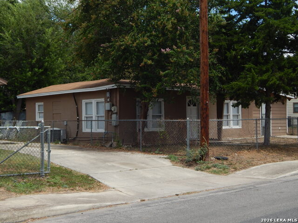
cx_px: 149
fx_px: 473
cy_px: 112
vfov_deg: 26.6
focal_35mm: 55
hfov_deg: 34.9
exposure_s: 1/1000
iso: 125
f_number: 3.8
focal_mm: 9.7
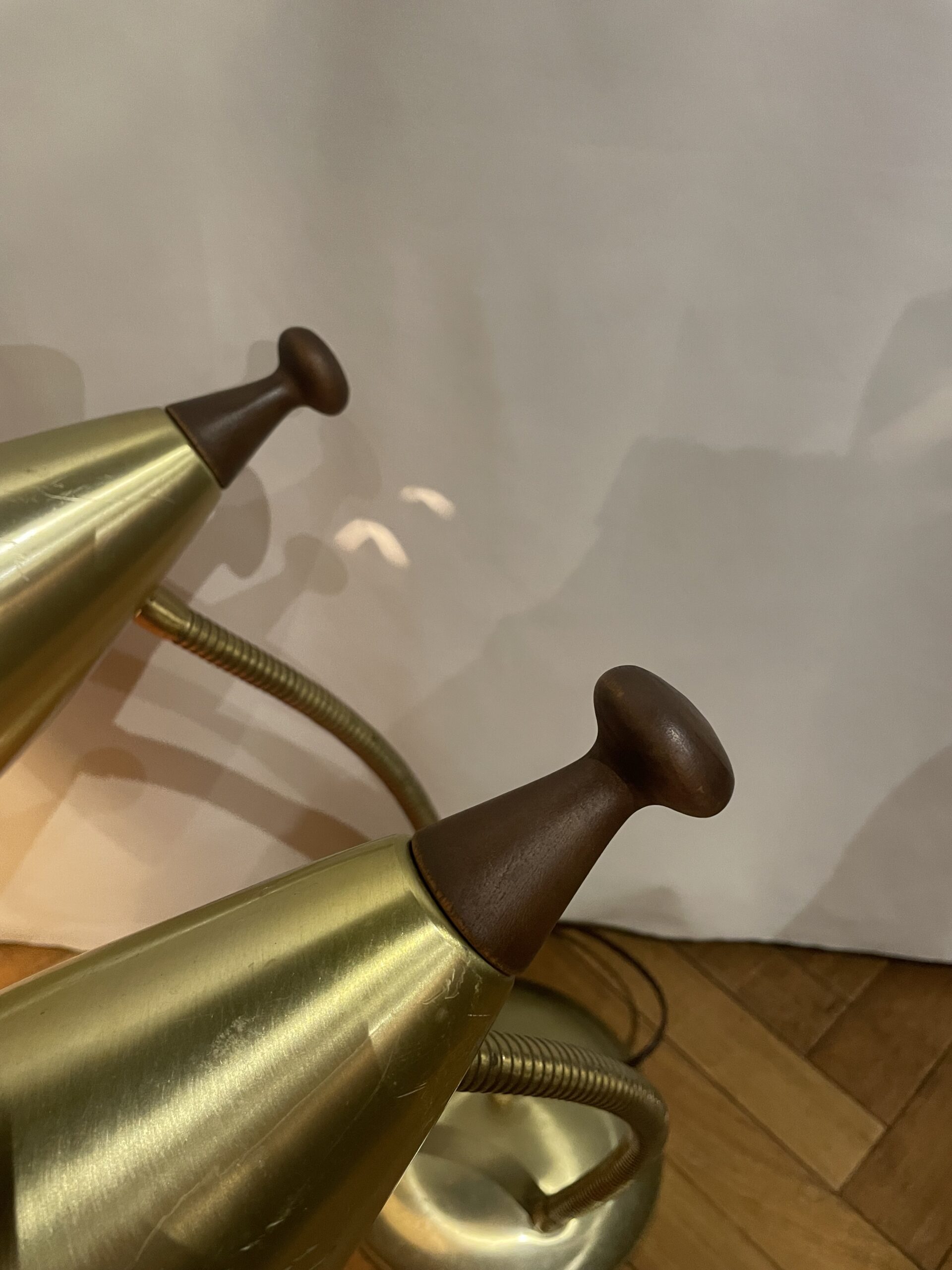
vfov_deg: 67.3
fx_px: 953
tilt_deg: -35.5
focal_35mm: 26
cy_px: 635
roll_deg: -6.9
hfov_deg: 53.1
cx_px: 476
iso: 400
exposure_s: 1/33
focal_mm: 4.2
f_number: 1.6
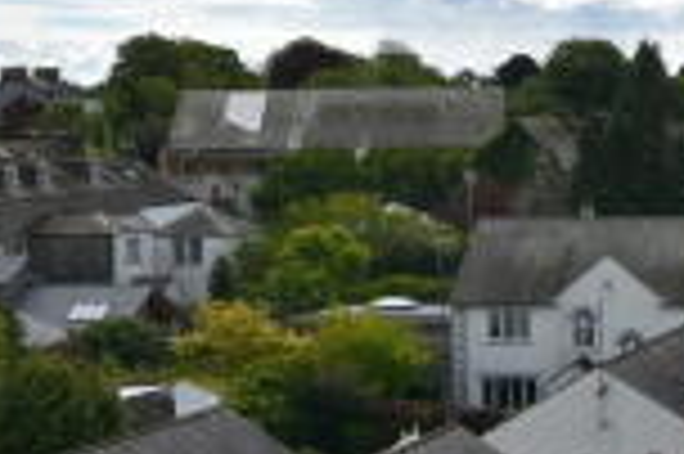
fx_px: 1784
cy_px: 34
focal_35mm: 94
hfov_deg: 20.7
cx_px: 742
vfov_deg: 14.4
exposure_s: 1/500
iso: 160
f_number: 8
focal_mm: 20
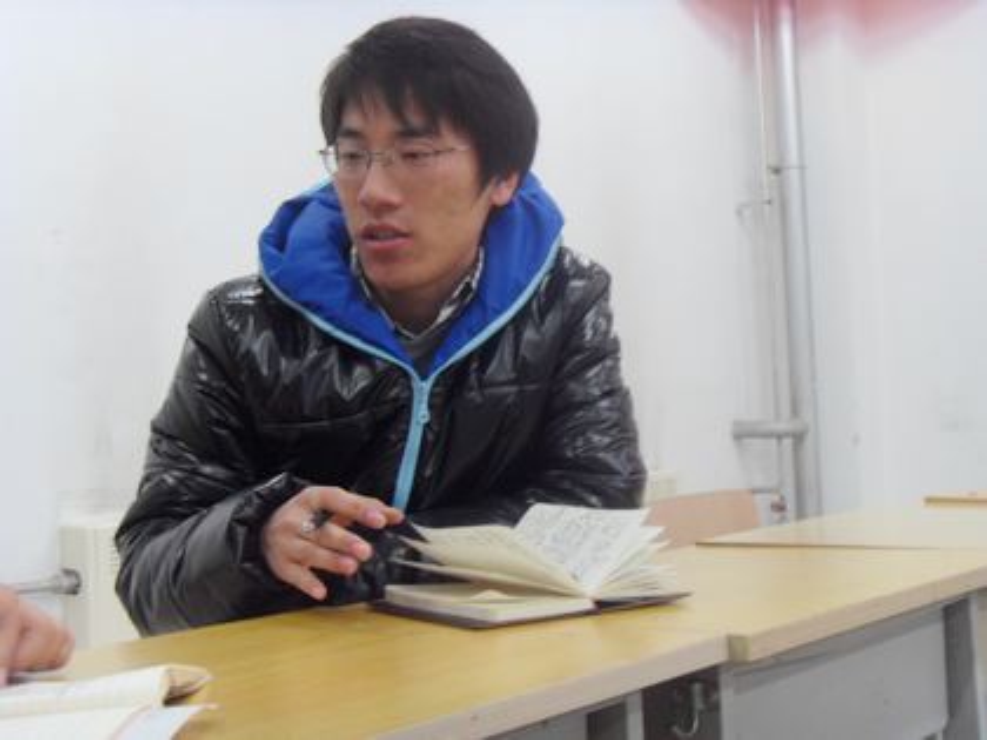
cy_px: 370
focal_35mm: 50
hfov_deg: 38.2
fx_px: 1426
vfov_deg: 29.1
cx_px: 494
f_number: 3.8
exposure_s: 1/15
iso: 200
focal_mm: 8.8
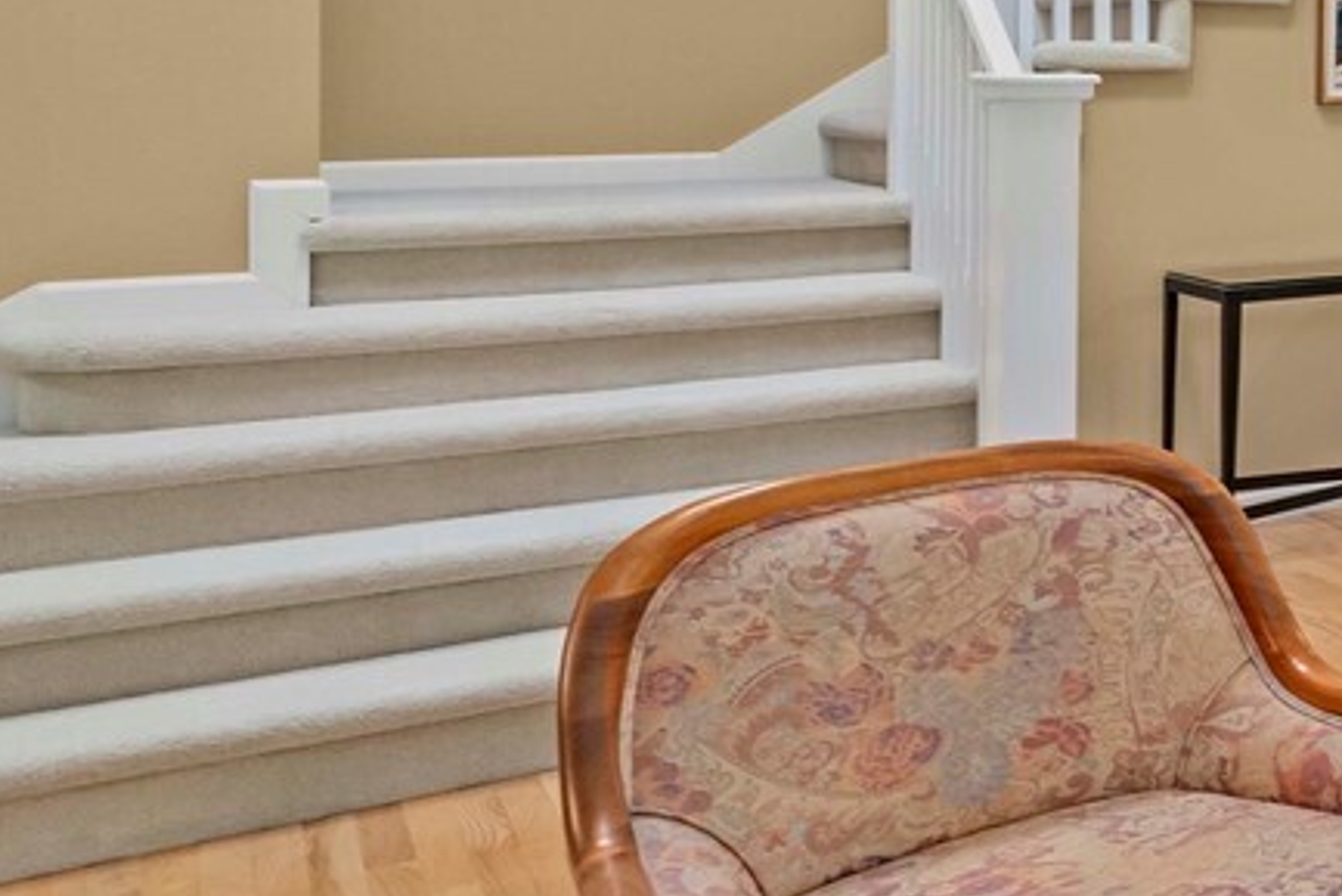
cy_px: 79
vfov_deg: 27.6
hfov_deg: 23.1
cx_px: 2369
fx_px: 1753
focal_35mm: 47
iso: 1000
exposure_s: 1/4
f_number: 7.1
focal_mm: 12
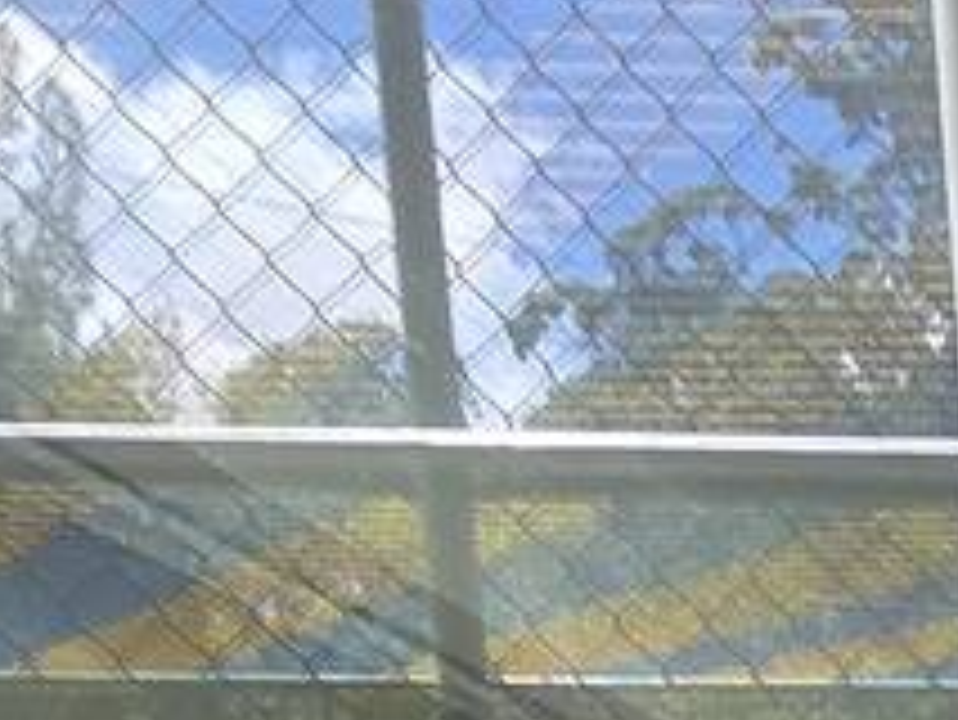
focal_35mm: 88
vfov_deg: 12.1
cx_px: 1849
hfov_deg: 17.1
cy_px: 1894
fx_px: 2437
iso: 50
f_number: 2.2
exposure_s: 1/154
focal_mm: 2.2
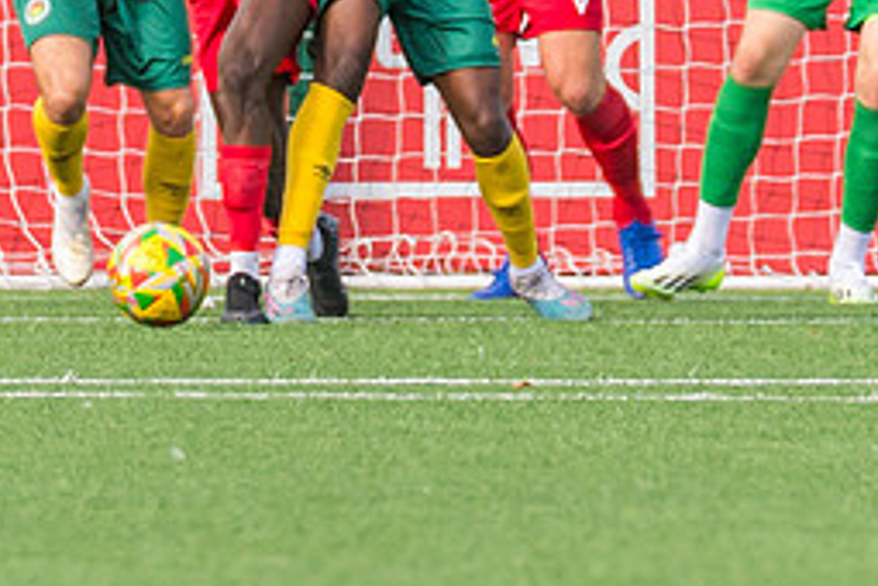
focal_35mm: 1912
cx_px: 380
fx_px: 46628
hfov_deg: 1.1
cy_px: -447
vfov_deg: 0.7
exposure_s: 1/2000
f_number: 4
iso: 400
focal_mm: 300
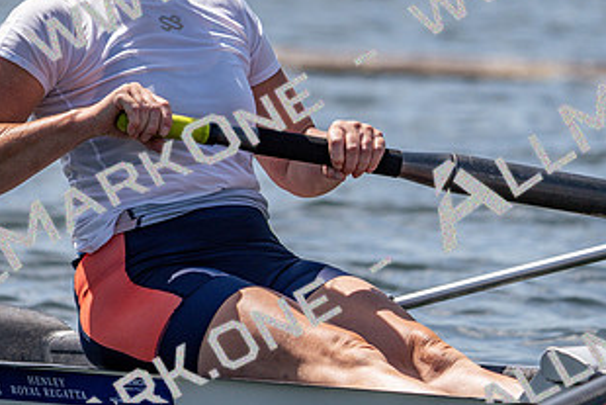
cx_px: 266
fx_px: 8235
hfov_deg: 4.2
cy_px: 68
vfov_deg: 2.8
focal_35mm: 489
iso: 250
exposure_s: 1/2000
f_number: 5.6
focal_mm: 261
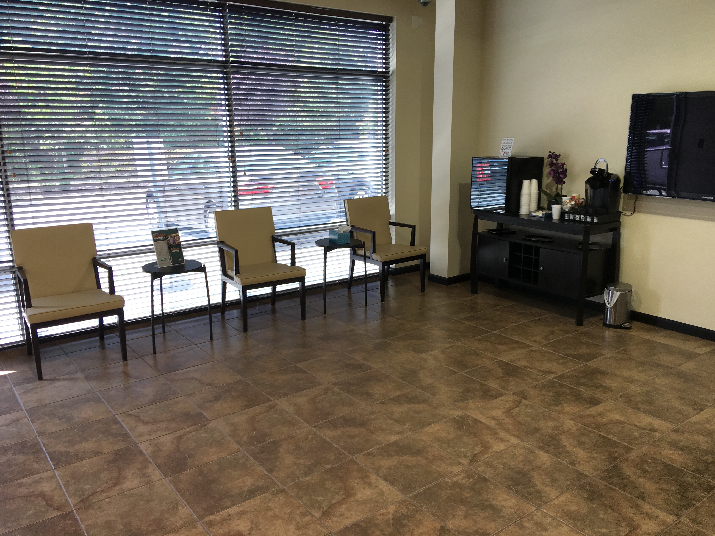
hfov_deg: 61.7
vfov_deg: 48.2
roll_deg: +0.3
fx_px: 599
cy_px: 268
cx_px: 358
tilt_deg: -14.0
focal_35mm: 29
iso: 25
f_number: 2.2
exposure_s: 1/60
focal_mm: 4.15
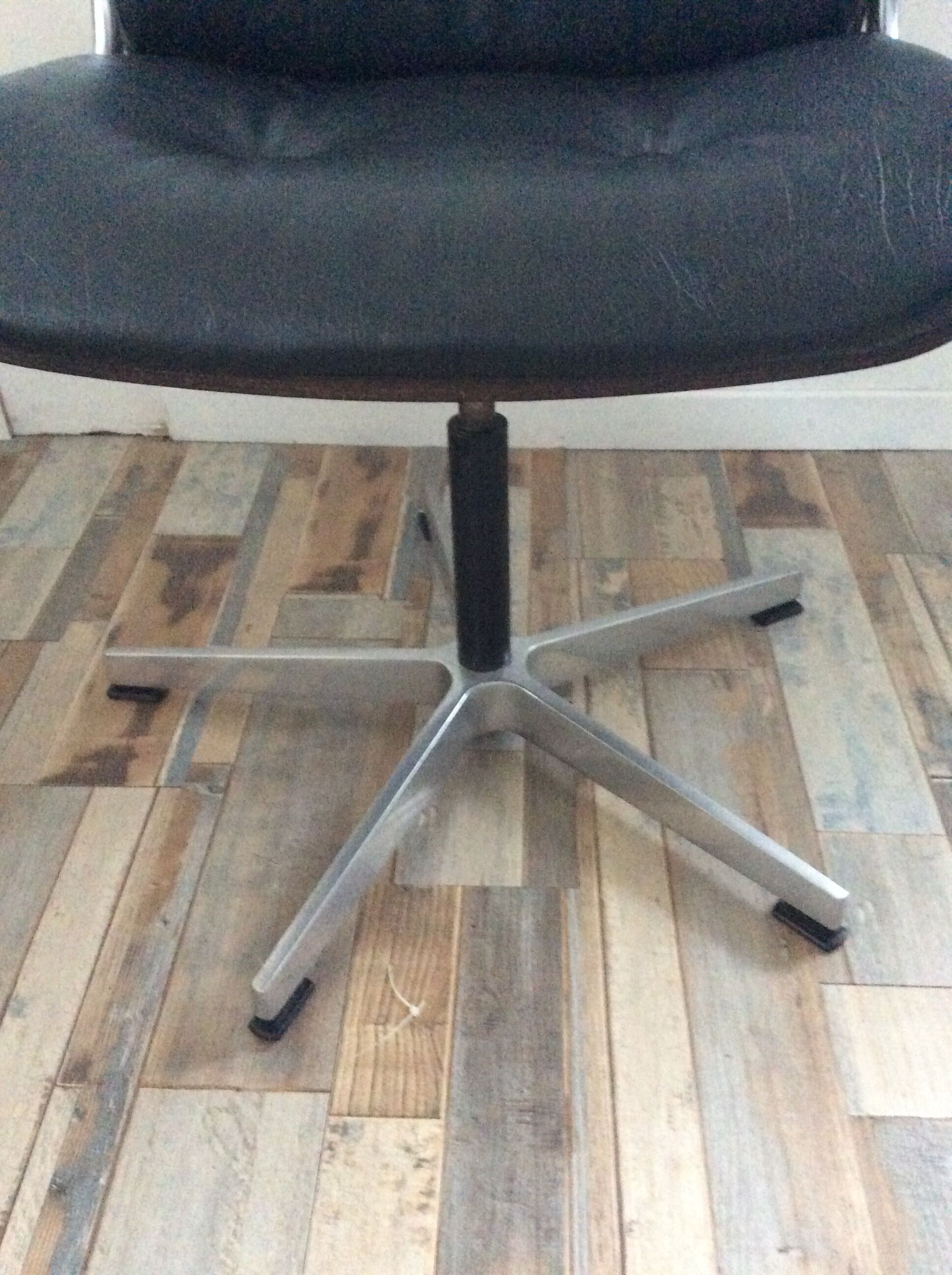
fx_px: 1177
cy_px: 638
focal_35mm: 32
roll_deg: +1.7
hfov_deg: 44.1
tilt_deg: -38.9
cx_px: 476
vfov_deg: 56.9
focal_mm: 3.3
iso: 640
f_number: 2.4
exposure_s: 1/17
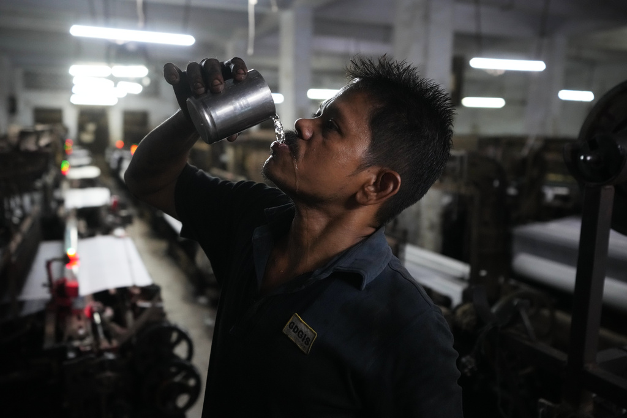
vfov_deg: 38.9
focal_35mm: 34
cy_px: 209
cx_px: 314
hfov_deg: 55.8
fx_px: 592
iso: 4000
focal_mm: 34
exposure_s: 1/160
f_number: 2.8
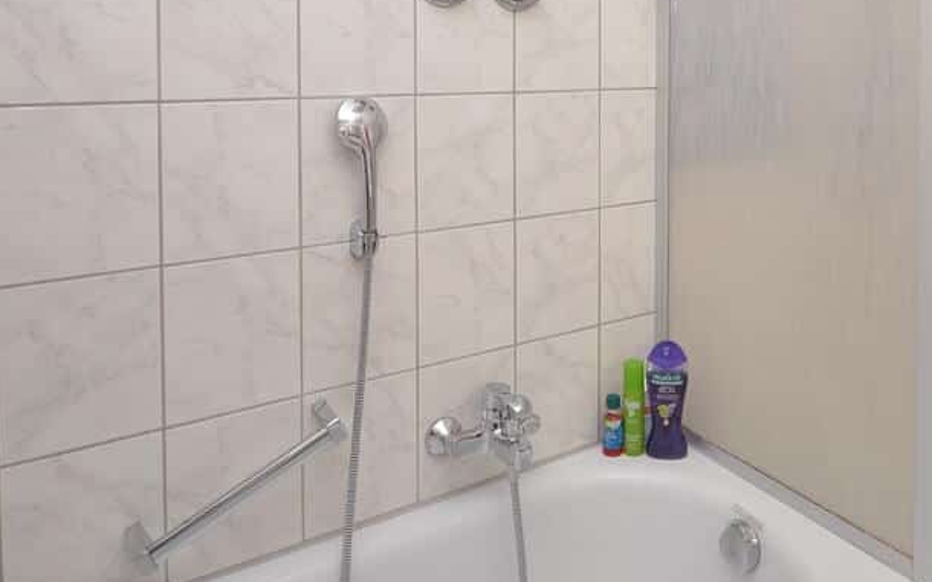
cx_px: 620
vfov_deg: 39.2
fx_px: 762
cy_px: 71
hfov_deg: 61.4
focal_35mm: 30
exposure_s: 1/80
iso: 200
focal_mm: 10
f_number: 5
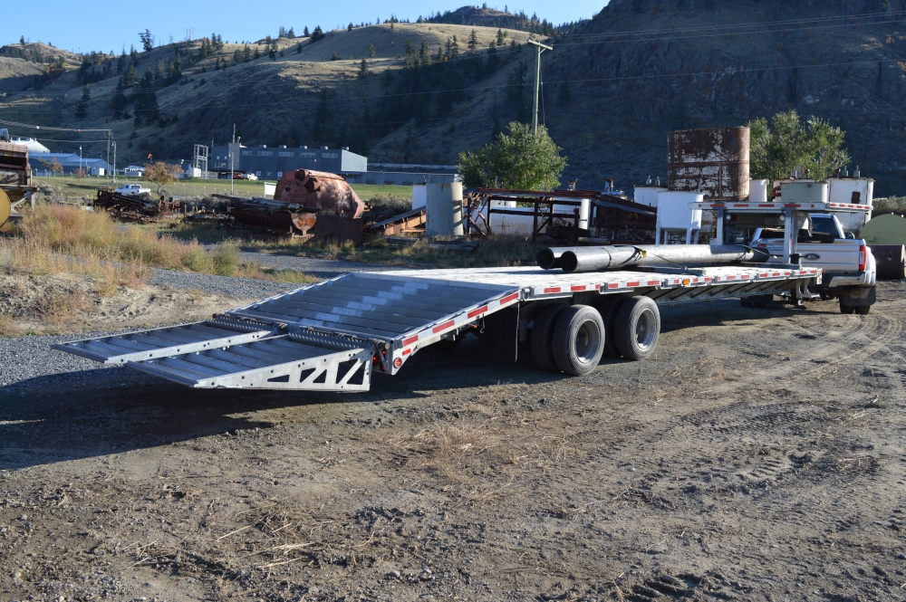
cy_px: 301
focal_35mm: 34
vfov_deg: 38.3
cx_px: 453
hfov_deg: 55.1
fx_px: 868
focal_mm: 23
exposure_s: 1/160
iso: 100
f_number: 6.3
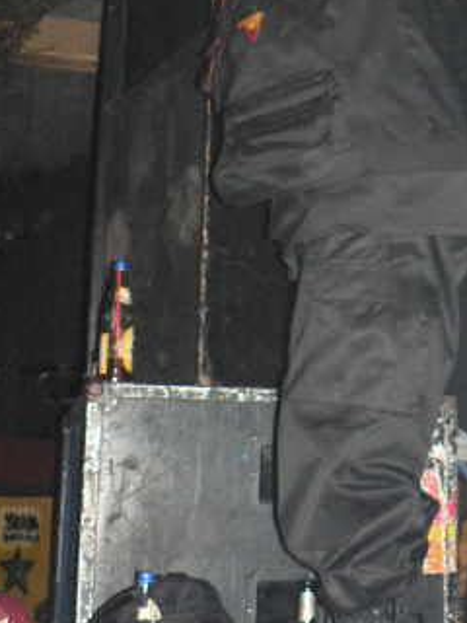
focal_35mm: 62
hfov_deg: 23.2
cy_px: 215
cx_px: 390
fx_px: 1115
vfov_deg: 31.0
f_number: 2.8
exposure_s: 1/60
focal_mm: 6
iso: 400
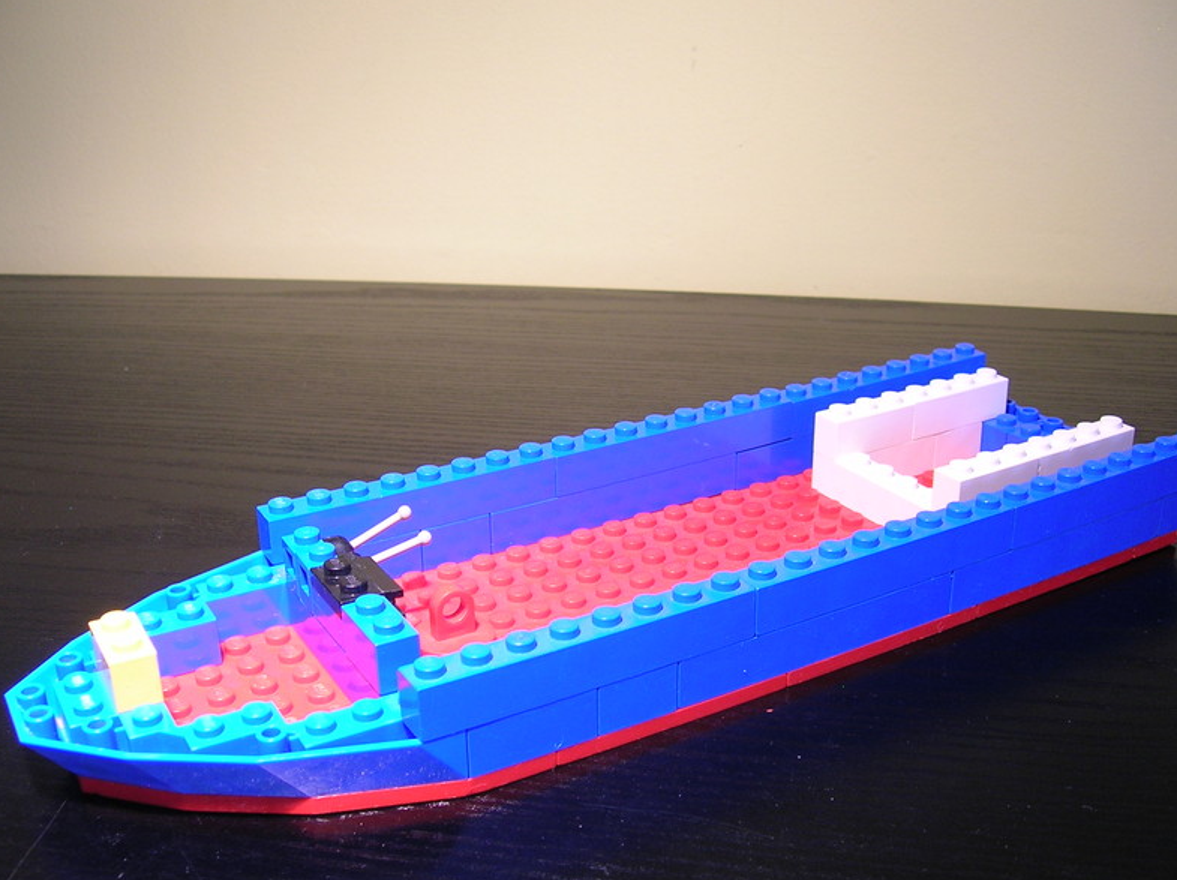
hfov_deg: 47.9
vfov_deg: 36.7
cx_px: 633
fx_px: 1325
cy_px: 501
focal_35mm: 39
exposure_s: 1/4
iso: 50
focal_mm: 5.7
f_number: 2.9
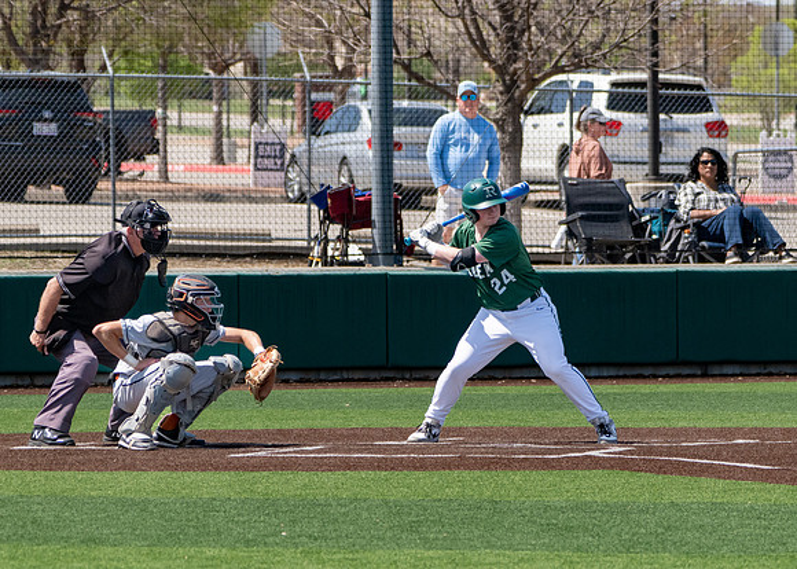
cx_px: 453
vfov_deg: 4.5
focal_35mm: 322
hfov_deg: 6.3
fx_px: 7283
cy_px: 246
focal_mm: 192
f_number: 7.1
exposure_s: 1/2500
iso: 800
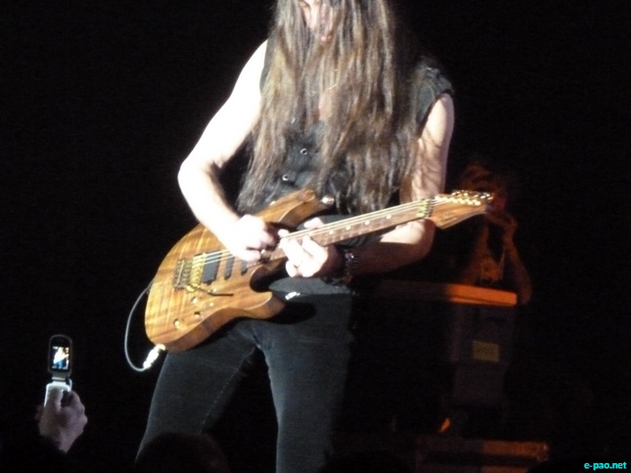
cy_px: 236
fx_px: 10974
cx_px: 316
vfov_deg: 2.5
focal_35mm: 602
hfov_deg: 3.3
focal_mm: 68.8
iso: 1250
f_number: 5.9
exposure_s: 1/15
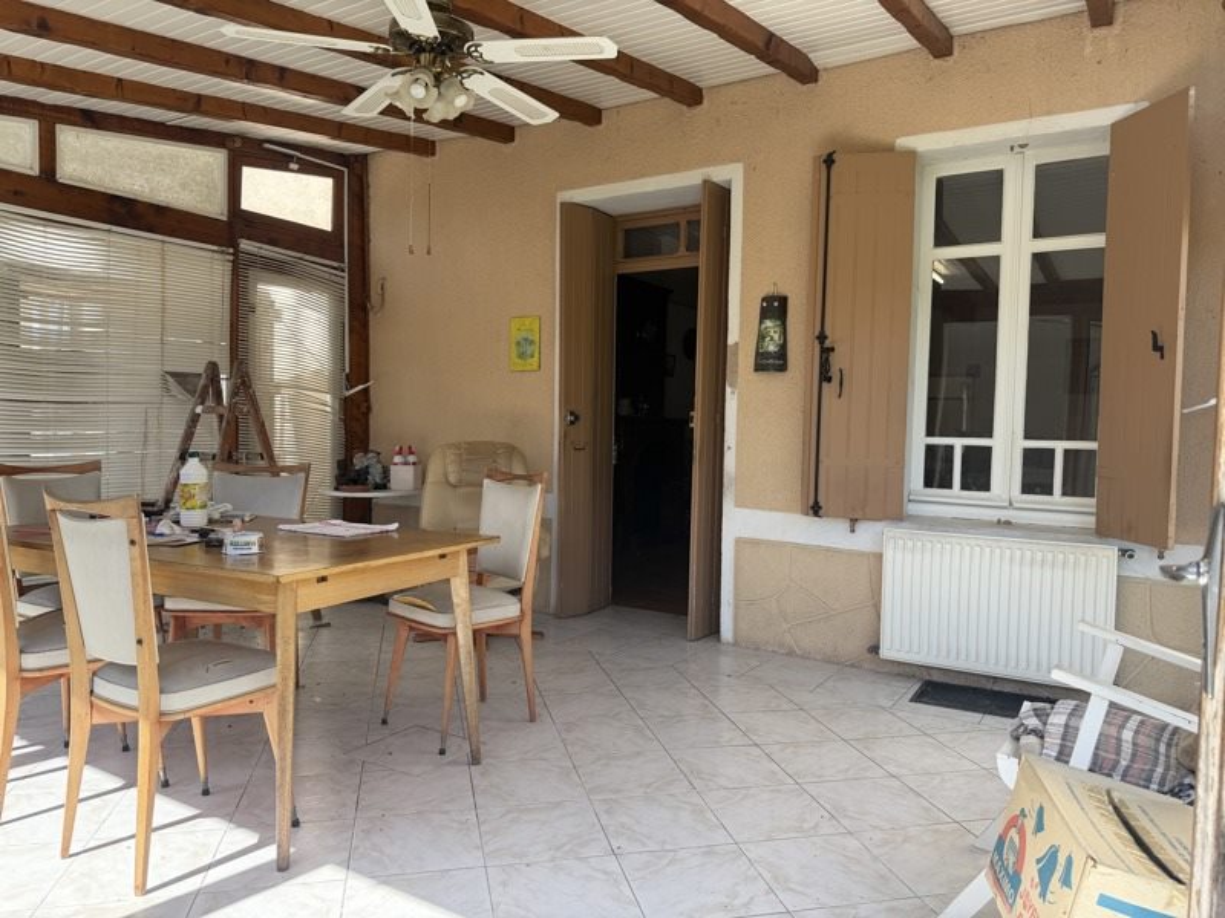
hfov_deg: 71.6
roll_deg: -1.3
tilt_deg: -2.5
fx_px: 849
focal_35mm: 24
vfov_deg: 56.8
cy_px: 459
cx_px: 612
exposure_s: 1/1250
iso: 100
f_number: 1.78
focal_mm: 6.76
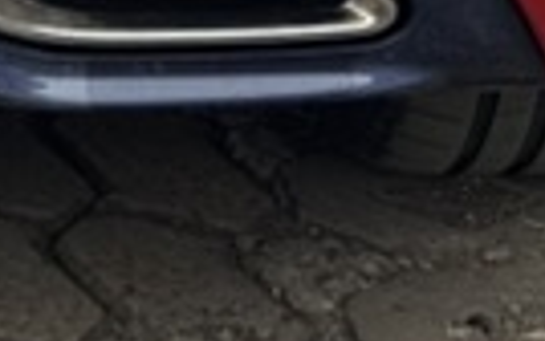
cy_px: -1108
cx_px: -805
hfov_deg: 5.2
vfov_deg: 3.2
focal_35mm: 389
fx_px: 5783
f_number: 1.78
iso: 64
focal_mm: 6.76
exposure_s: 1/433
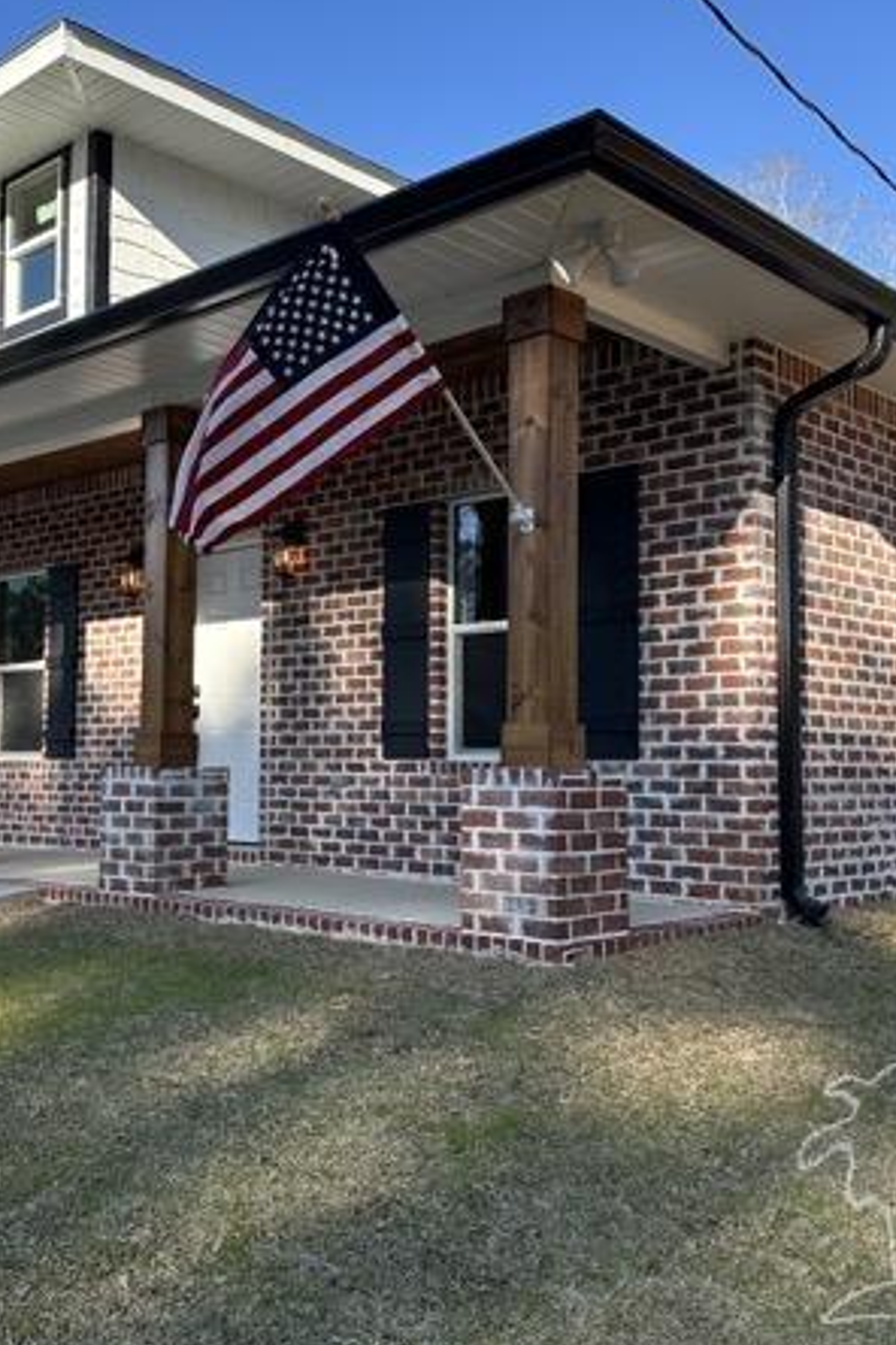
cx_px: 372
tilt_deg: +3.7
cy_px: 657
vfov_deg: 53.1
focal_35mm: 36
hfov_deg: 36.8
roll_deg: -0.9
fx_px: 1344
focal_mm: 6.86
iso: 80
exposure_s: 1/1393
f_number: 1.78
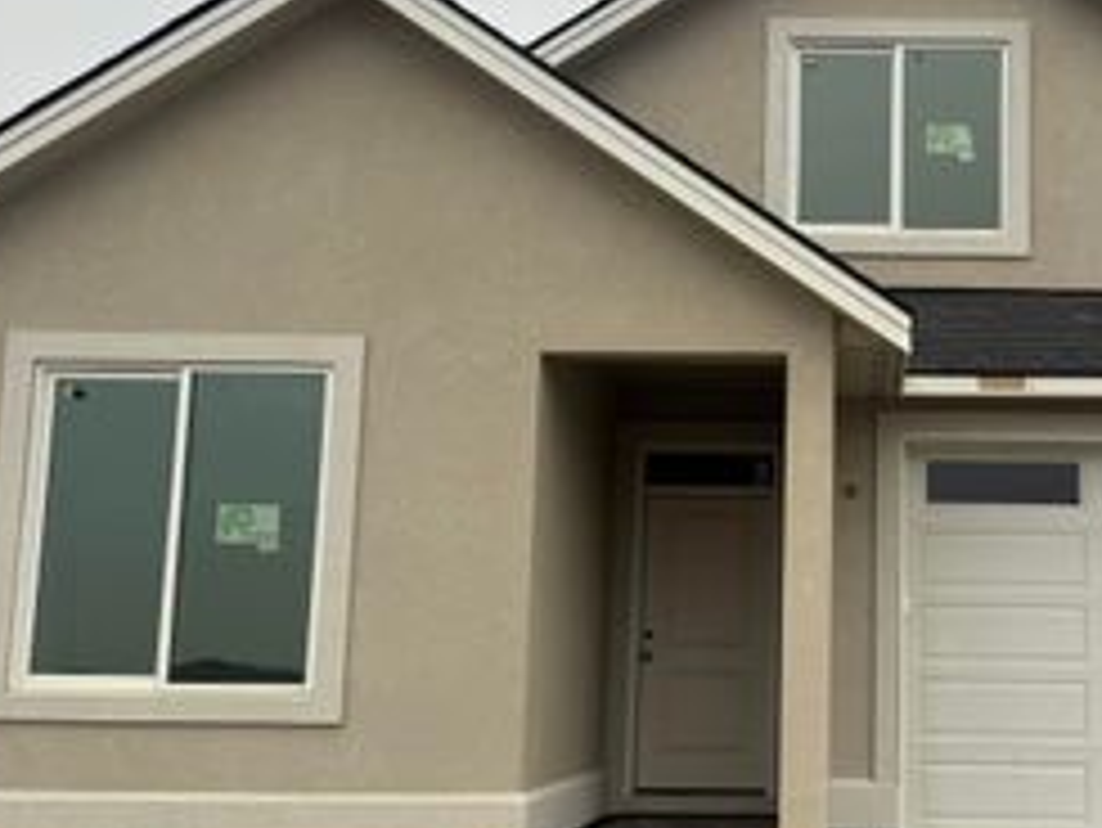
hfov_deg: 37.8
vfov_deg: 29.7
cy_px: 443
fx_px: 1561
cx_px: 841
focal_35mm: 49
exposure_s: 1/1285
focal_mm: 6.76
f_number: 1.78
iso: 80
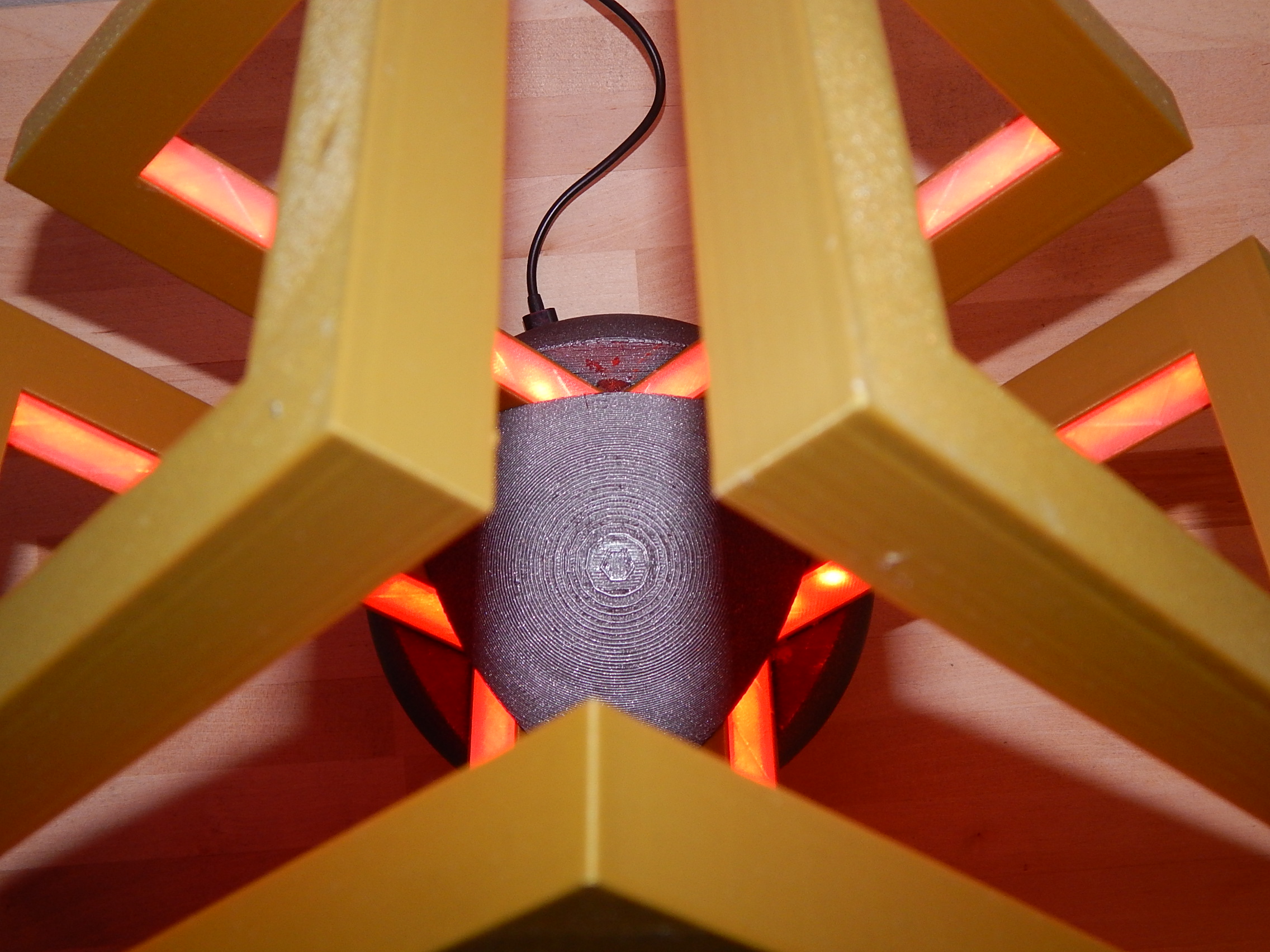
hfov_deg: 43.9
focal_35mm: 43
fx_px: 1578
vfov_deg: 33.6
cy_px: 476
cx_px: 635
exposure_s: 1/30
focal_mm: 7.7
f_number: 3.6
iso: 200
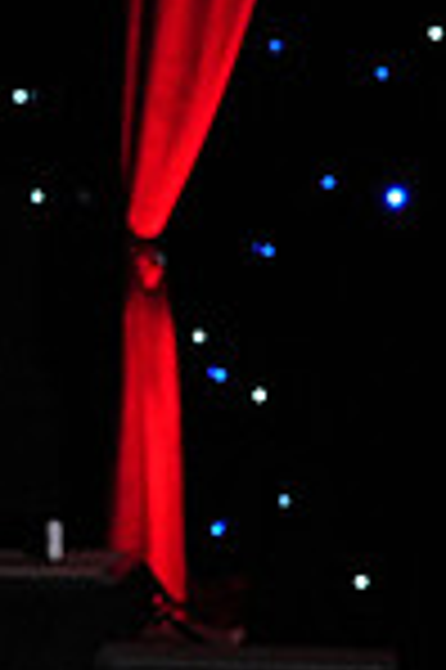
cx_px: -617
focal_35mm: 339
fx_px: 6314
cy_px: 632
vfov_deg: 6.1
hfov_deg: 4.0
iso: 1600
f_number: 5
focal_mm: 87
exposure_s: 1/400
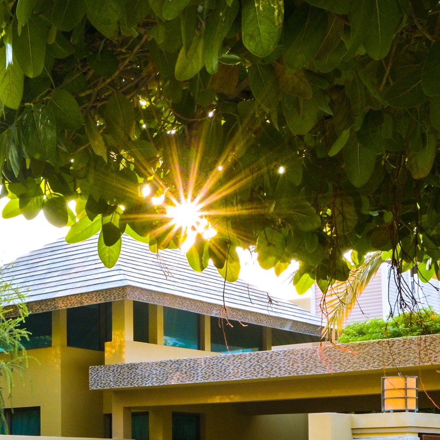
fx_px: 1088
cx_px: -10
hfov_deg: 21.9
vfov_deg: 22.0
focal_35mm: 76
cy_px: 444
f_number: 18
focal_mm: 19.5
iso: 100
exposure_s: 1/10
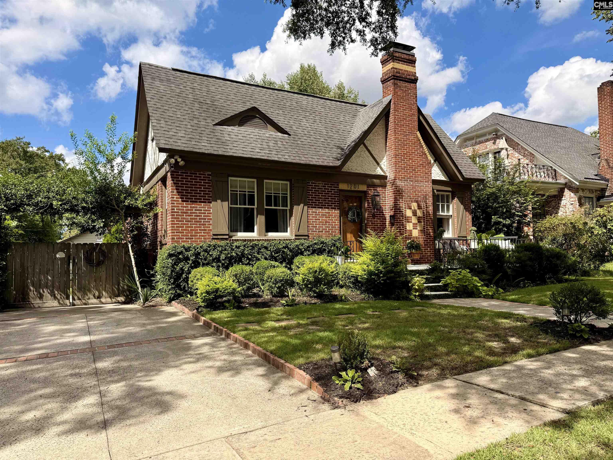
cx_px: 306
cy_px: 230
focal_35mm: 24
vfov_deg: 56.8
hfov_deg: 71.6
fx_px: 425
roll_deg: +1.1
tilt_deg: +3.2
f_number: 1.78
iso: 80
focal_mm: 6.76
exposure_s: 1/4405
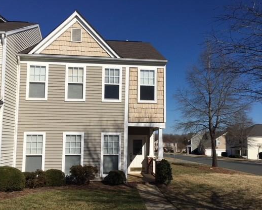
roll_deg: -2.2
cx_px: 142
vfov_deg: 42.1
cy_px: 119
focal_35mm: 35
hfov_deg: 51.5
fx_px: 271
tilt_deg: +6.8
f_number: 2.2
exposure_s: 1/4274
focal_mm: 4.15
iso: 25
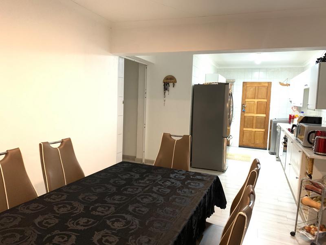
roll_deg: -1.7
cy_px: 122
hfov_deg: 67.3
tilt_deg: -5.0
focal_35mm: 26
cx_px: 163
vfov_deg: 53.1
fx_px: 245
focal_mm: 4.25
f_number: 1.8
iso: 320
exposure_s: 1/50
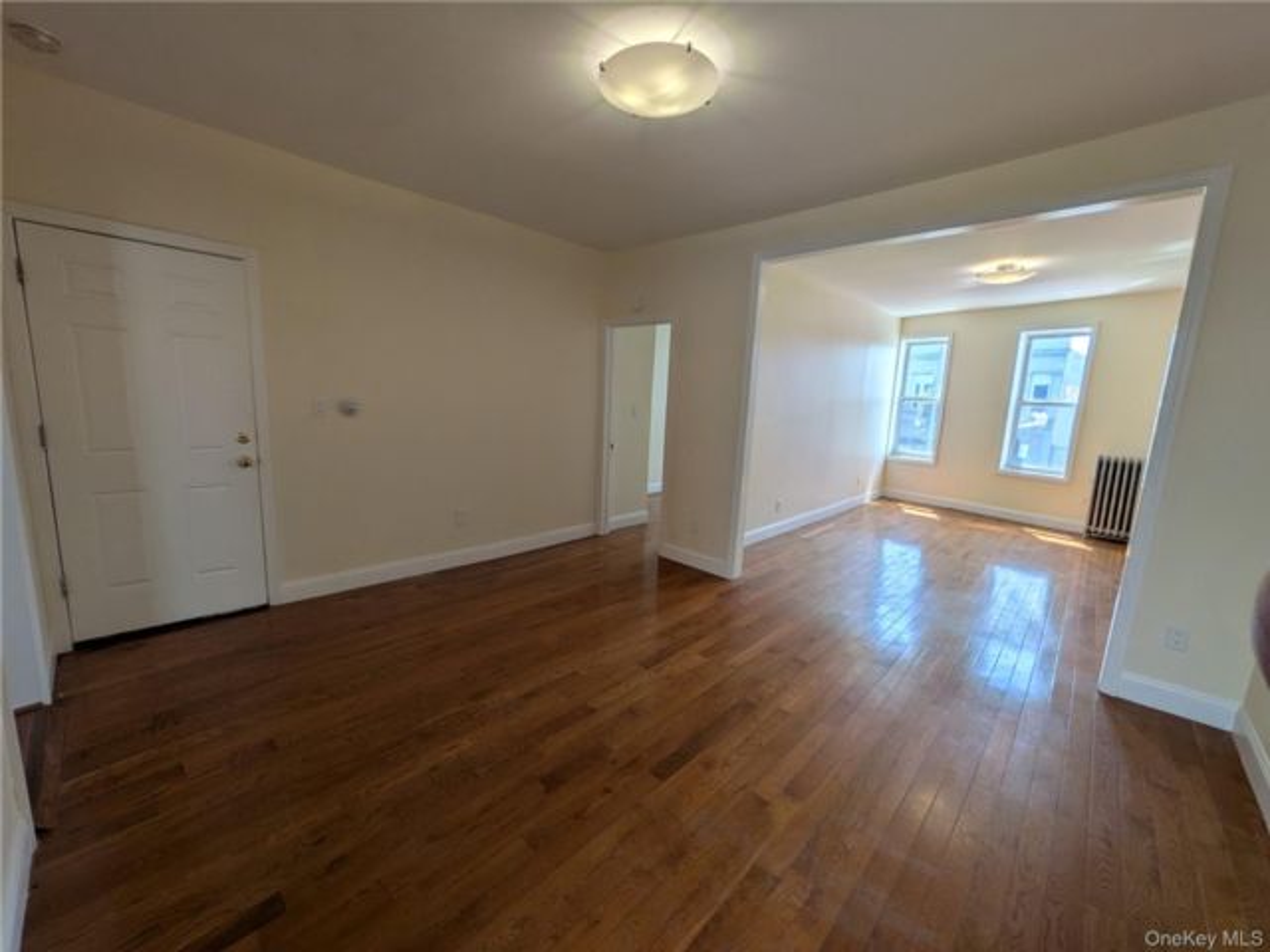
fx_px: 514
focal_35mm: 14
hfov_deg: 102.1
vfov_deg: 85.7
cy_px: 476
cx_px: 635
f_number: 2.2
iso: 47
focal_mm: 1.83
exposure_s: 1/238
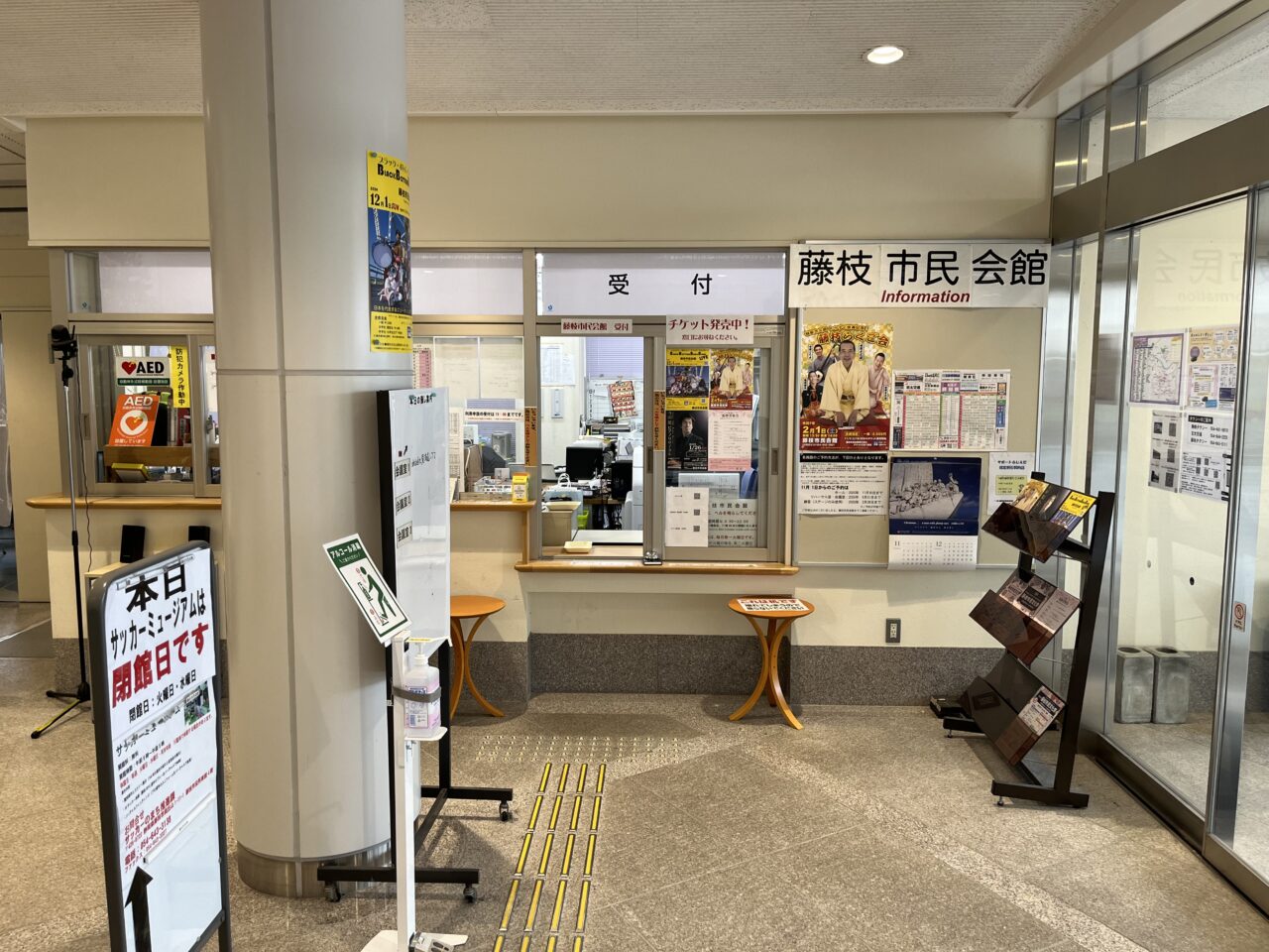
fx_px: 953
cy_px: 476
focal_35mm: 26
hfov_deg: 67.3
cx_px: 634
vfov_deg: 53.1
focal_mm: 5.1
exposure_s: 1/122
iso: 80
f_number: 1.6
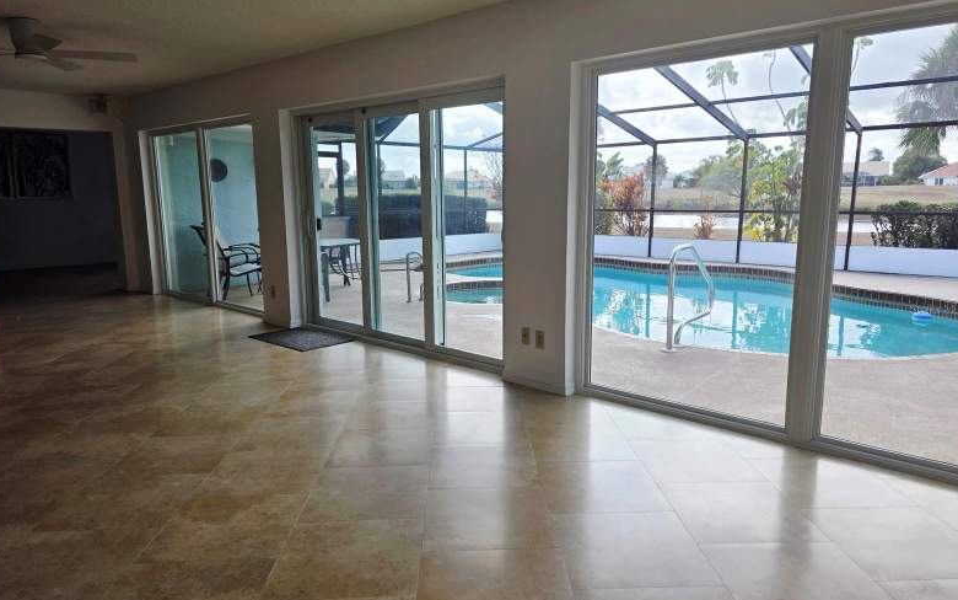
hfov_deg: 72.5
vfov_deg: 49.3
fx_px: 653
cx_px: 477
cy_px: 309
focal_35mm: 25
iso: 32
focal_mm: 6.3
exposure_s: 1/370
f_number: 1.7
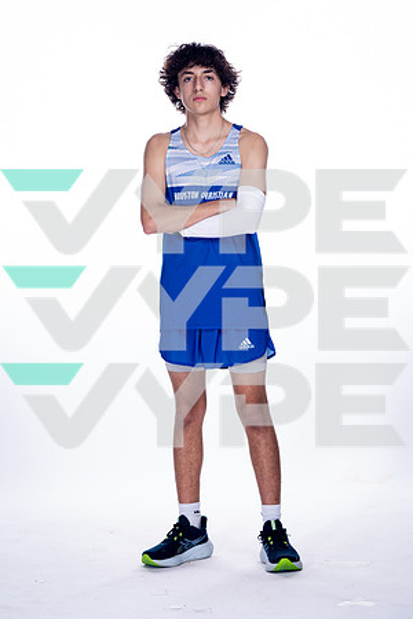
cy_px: 310
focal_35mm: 123
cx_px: 206
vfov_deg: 16.7
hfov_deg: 11.1
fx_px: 2116
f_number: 5.6
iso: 800
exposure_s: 1/250
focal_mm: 123
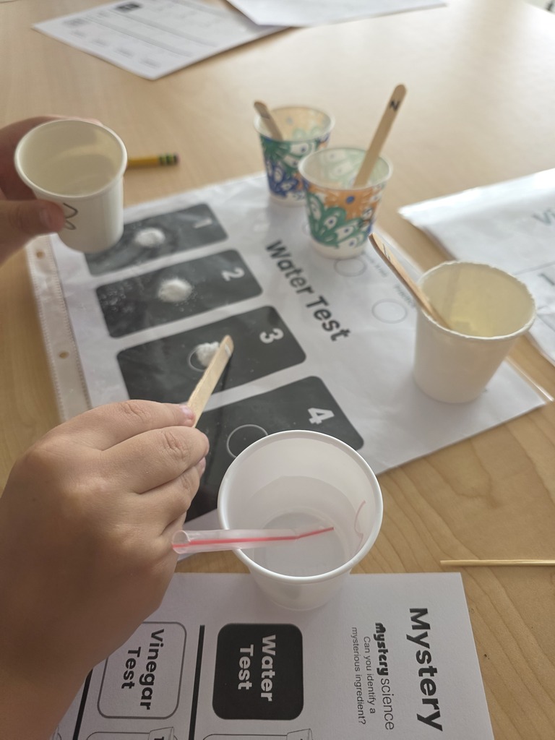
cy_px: 370
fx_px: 492
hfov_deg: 58.9
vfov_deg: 73.9
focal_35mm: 23
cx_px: 278
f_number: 1.7
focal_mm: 6.3
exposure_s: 1/180
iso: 160
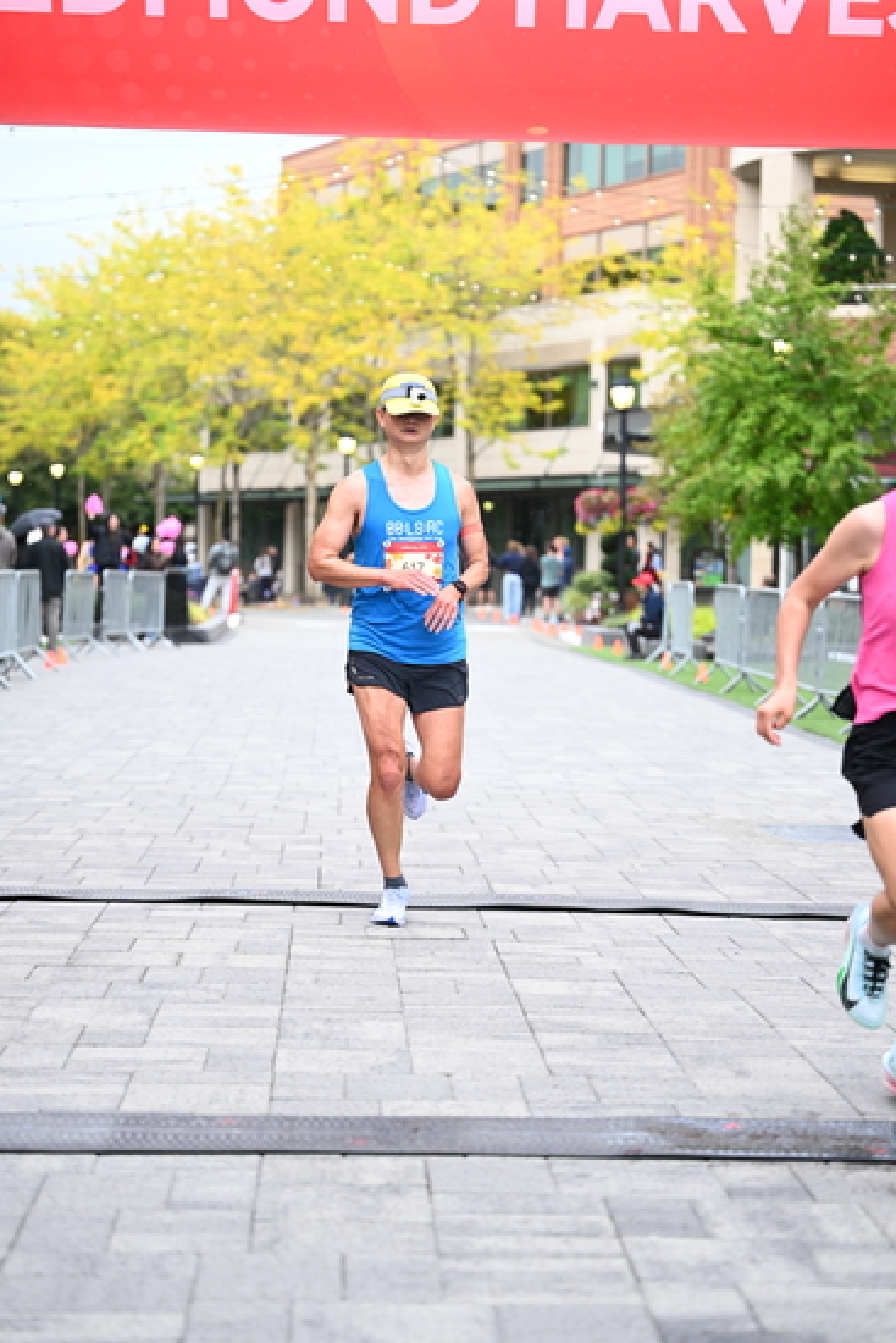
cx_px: 448
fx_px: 2873
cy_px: 672
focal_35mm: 77
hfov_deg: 17.7
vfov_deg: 26.3
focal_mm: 77
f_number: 2.8
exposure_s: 1/1250
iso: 1250
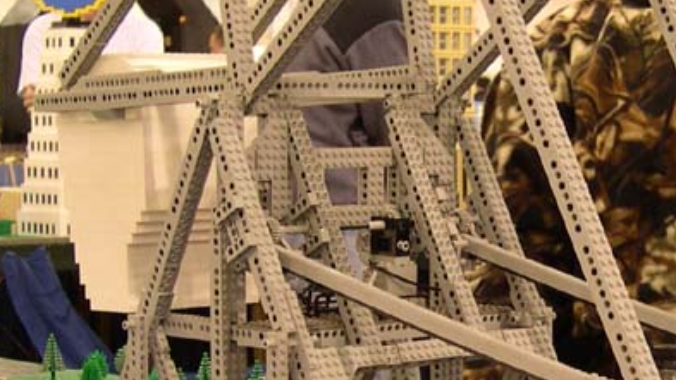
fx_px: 1936
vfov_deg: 11.2
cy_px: 330
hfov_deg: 19.4
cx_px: 612
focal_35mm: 108
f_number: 2.8
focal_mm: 8
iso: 100
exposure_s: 1/6.4
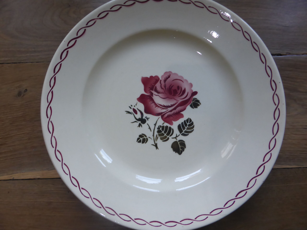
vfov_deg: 54.9
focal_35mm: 25
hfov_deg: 69.4
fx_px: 222
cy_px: 115
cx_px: 154
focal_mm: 4.3
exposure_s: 1/60
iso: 250
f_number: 3.3
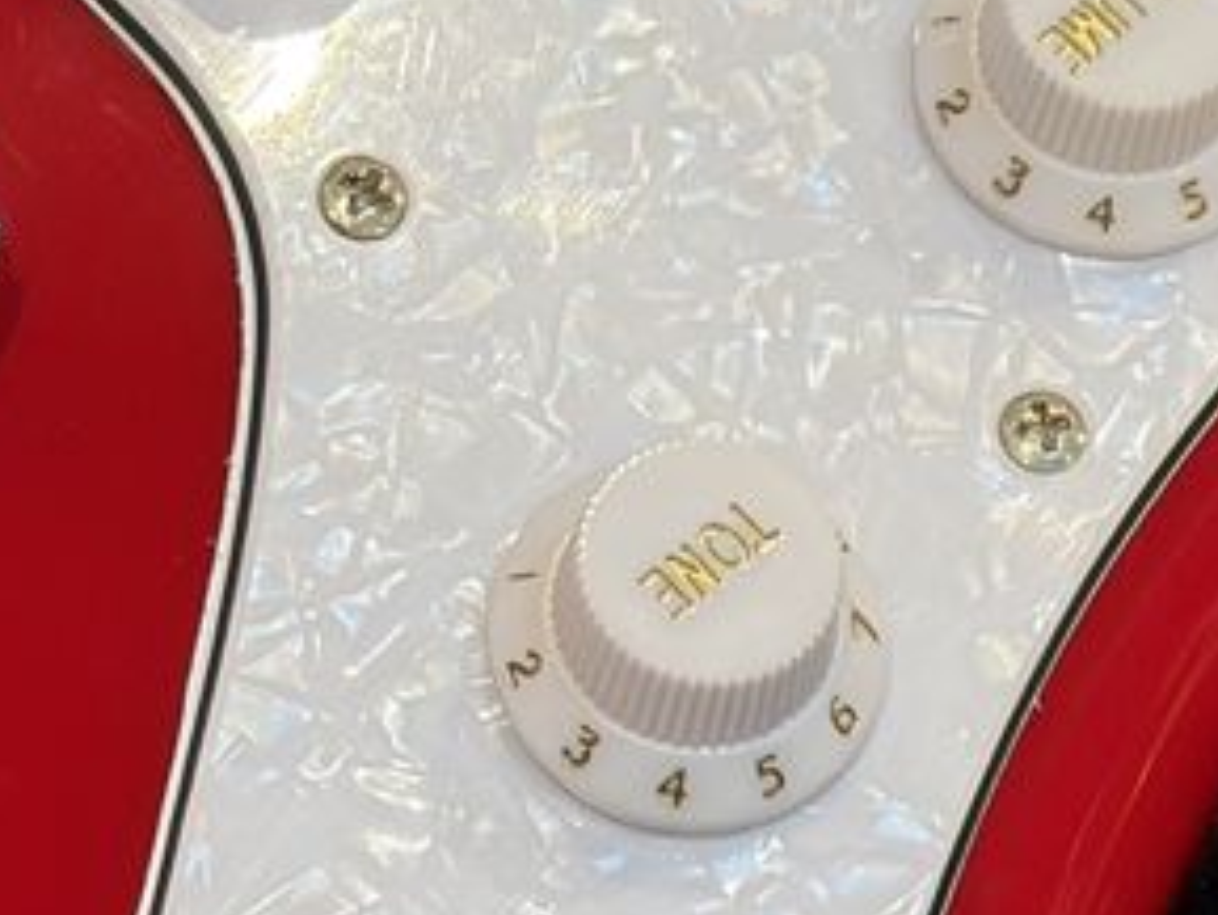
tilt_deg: -56.3
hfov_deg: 8.6
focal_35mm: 230
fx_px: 8096
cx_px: 426
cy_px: -388
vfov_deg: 6.4
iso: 40
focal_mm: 5.96
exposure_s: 1/60
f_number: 1.6
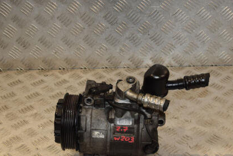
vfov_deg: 20.9
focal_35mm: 65
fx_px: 421
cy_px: 88
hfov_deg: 30.9
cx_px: 135
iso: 800
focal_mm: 30
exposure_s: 1/200
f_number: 6.3
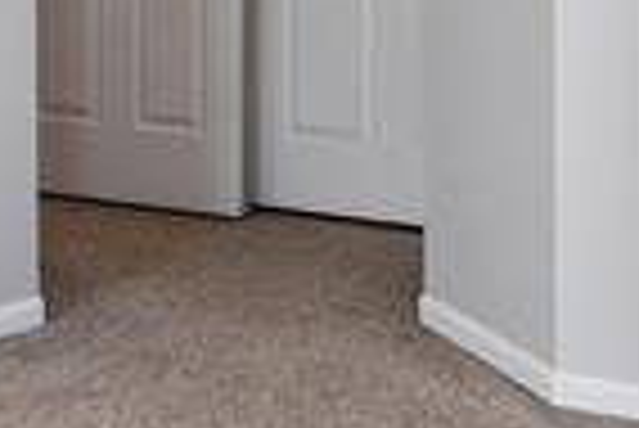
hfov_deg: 17.4
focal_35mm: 108
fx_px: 1919
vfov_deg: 12.3
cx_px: -261
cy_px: -144
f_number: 8
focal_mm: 10
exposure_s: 1/40
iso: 400
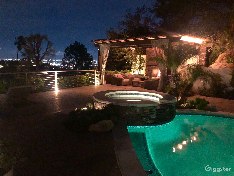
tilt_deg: -6.2
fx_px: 196
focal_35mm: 29
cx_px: 115
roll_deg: -1.0
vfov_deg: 48.2
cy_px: 86
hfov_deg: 61.7
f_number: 1.8
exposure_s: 1/4
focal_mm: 3.99
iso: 1250
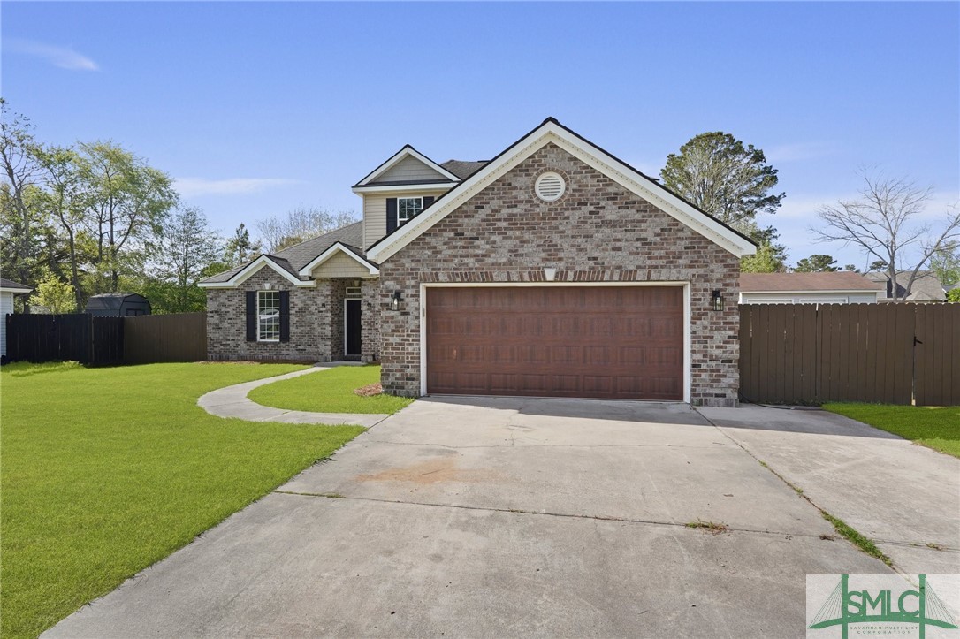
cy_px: 320
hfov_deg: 90.0
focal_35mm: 18
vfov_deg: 67.3
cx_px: 480
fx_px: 480
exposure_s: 1/320
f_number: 9
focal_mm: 18
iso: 400
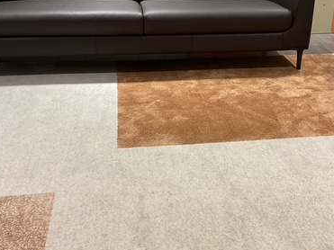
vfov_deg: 29.1
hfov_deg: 38.0
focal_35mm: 50
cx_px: 204
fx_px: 482
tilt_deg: -24.0
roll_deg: -0.7
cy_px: 120
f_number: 1.8
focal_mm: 3
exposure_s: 1/60
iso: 40
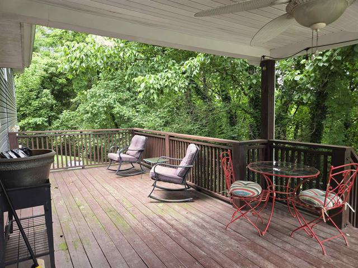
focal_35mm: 23
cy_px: 134
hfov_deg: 73.9
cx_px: 179
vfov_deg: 58.9
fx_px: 238
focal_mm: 5.4
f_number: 1.8
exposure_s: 1/180
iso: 64
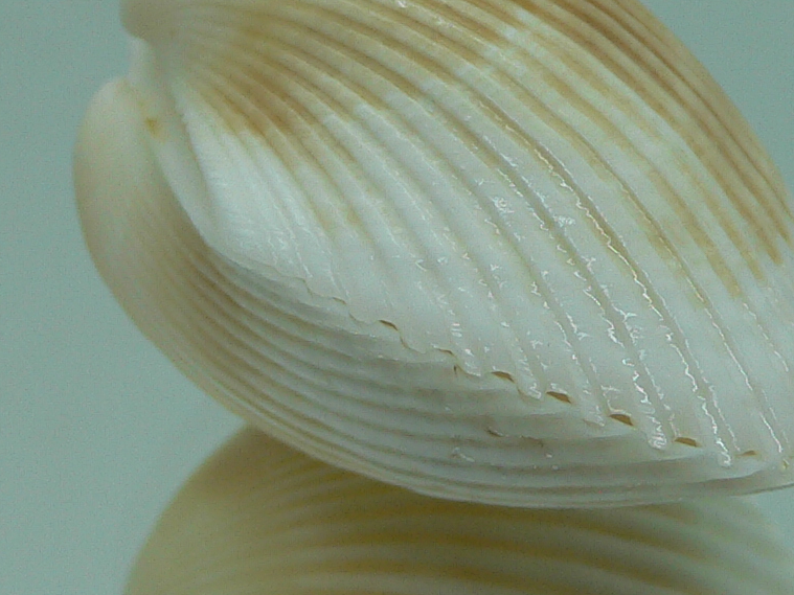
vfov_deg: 15.9
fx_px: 2133
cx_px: 482
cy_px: 337
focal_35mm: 93
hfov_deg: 21.1
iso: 80
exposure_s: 1/80
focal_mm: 4.6
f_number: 2.8
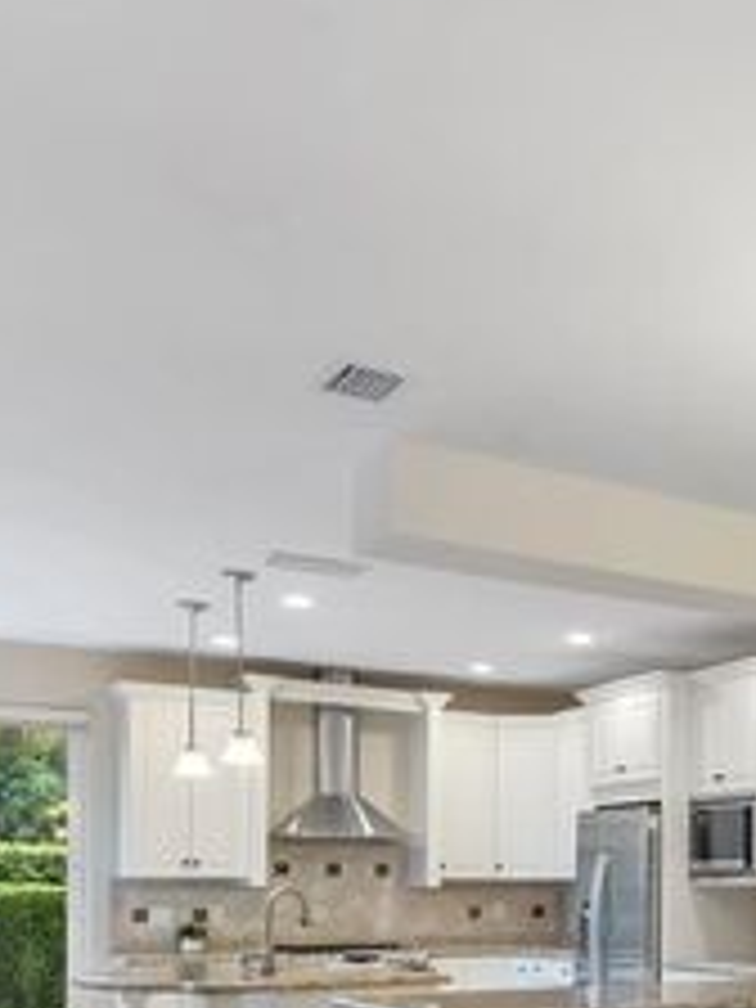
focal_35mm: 44
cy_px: 889
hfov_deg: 24.5
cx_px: 1166
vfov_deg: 39.9
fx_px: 1289
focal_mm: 16.1
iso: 500
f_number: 8
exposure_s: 1/20
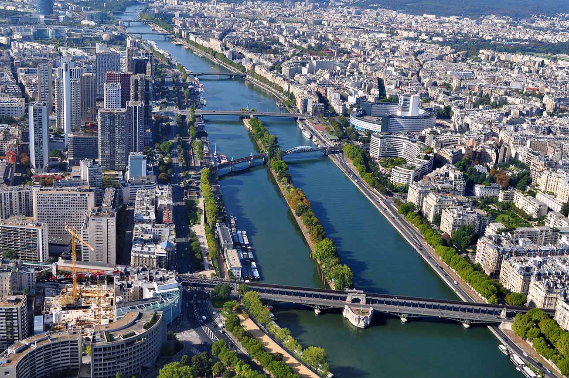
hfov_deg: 45.0
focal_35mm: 44
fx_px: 687
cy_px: 189
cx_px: 284
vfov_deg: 30.8
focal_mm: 29
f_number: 10
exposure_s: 1/200
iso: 200
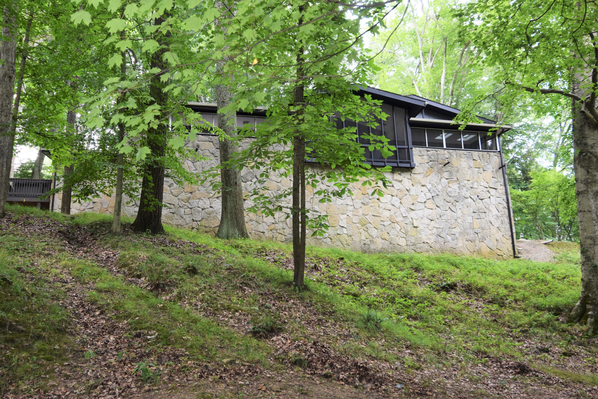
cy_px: 200
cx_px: 299
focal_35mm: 36
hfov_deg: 53.1
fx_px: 598
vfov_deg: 36.9
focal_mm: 24
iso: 640
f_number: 5.6
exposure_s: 1/125
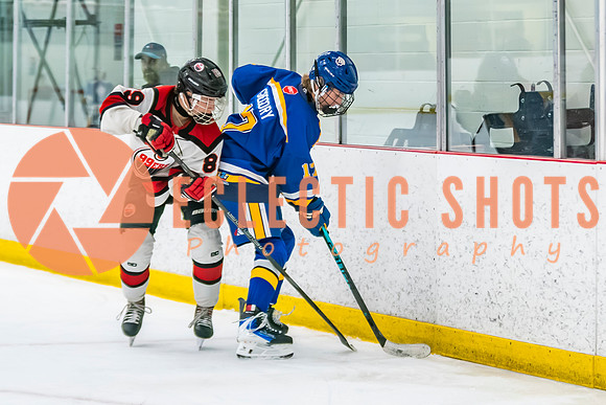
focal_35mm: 167
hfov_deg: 12.3
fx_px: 2809
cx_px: 353
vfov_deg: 8.2
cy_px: 170
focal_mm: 80
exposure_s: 1/640
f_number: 2.8
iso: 3200
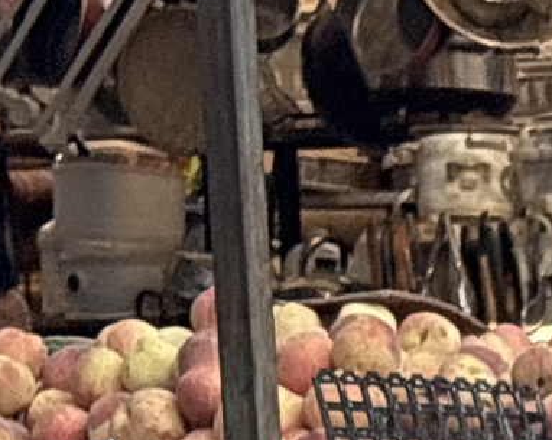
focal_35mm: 266
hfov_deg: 6.8
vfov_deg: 5.6
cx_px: 1432
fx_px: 4342
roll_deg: +1.8
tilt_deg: -9.1
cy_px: 985
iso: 50
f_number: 1.6
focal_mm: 5.96
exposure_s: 1/99
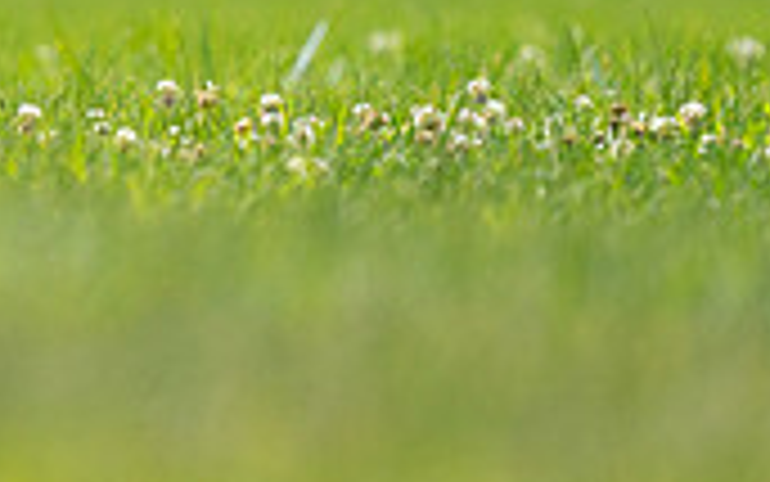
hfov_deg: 1.0
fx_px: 43558
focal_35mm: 2075
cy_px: -164
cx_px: -441
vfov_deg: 0.6
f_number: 6.3
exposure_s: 1/4000
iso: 1600
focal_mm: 600
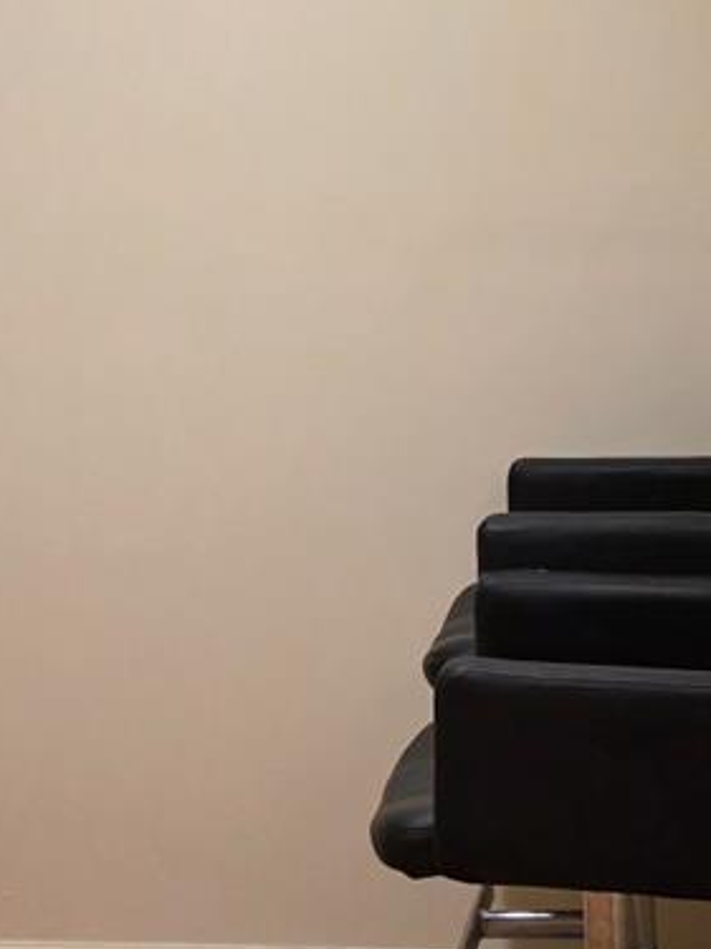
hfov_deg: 16.0
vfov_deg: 21.2
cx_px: 191
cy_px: 268
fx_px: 2521
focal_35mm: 92
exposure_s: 1/120
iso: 500
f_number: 1.7
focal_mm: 6.3
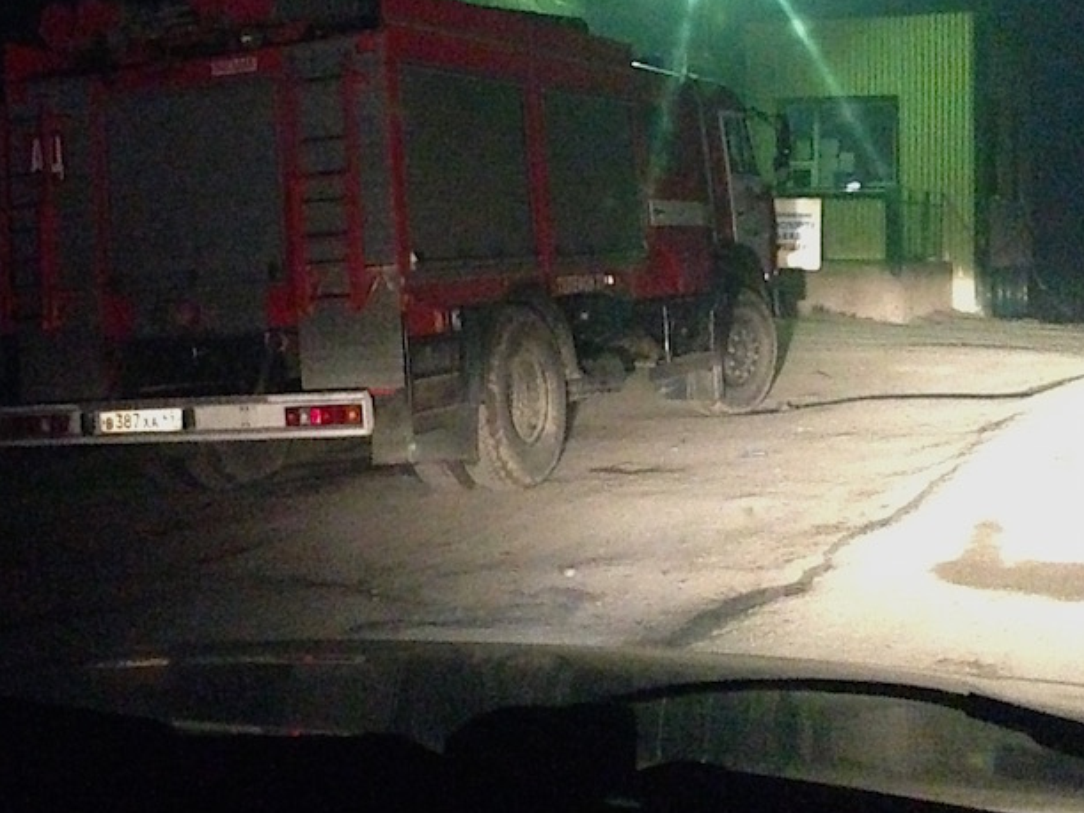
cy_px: 176
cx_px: 502
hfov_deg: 35.5
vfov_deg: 26.6
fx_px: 1691
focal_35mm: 54
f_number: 2.4
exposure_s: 1/15
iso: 2500
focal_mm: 4.12
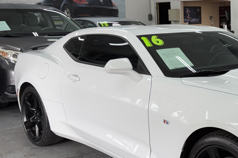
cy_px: 79
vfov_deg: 23.8
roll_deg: +2.1
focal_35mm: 57
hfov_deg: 32.7
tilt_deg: -7.5
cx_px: 228
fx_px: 377
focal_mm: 5.96
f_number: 1.6
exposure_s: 1/120
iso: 40
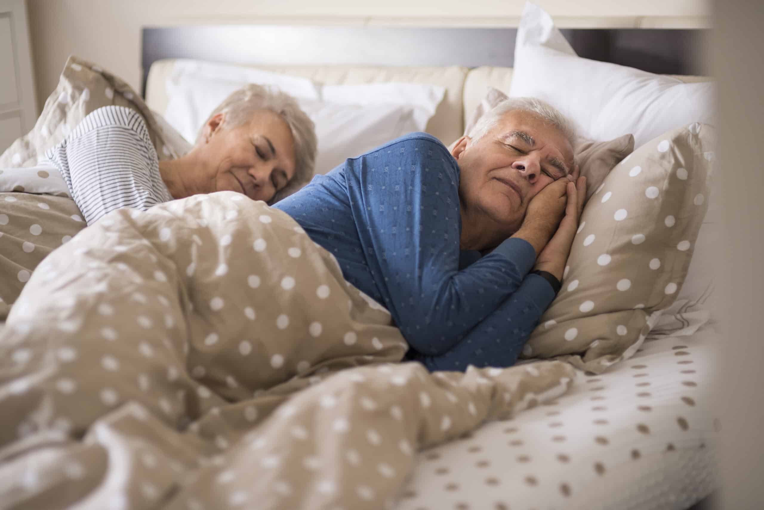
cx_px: 382
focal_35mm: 85
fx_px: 1805
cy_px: 255
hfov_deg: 23.9
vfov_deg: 16.1
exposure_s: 1/80
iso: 100
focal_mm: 85
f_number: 1.8
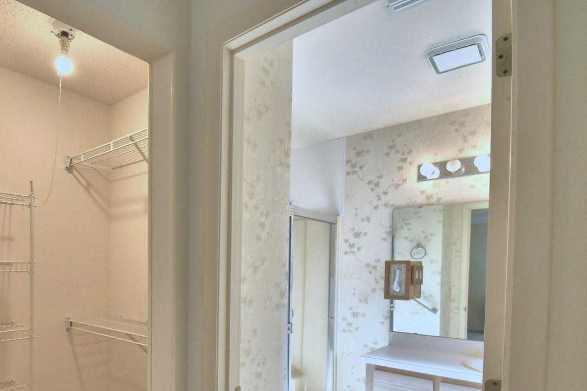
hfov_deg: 76.5
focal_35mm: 22
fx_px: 359
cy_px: 280
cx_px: 204
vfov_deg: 55.2
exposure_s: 1/160
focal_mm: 10
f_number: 4.5
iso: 200
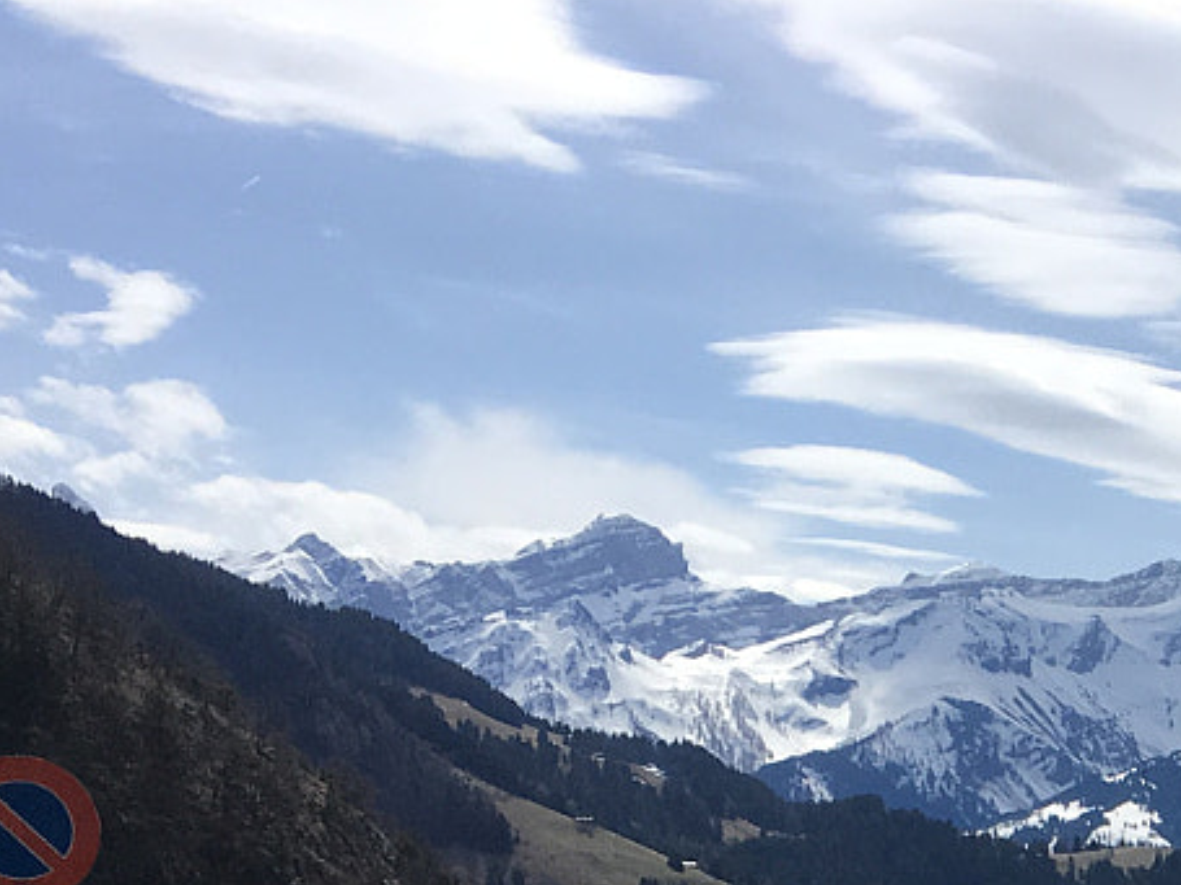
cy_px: 1536
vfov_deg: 13.2
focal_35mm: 102
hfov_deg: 17.5
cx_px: 1736
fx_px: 3479
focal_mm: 4.15
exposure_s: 1/3497
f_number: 2.2
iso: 25
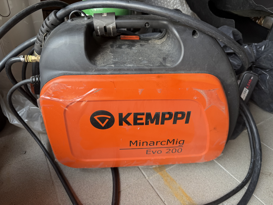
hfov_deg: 71.6
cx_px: 136
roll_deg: -2.5
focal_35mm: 24
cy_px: 102
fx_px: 189
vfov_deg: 56.8
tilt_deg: -33.1
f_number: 1.78
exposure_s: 1/399
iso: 80
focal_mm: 6.76
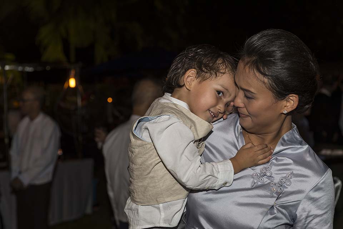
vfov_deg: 19.4
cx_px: 172
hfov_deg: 28.9
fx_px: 667
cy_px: 114
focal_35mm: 70
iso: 400
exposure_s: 1/60
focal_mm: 70
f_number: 5.6
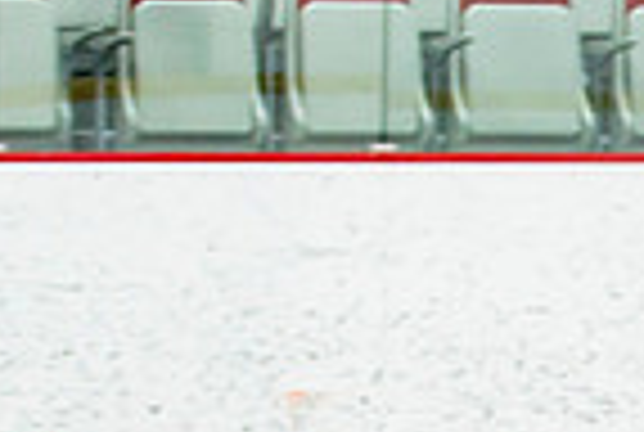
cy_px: 727
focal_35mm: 504
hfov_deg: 4.0
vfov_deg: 2.7
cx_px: 1584
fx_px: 9035
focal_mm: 70
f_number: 3.2
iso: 500
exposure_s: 1/640
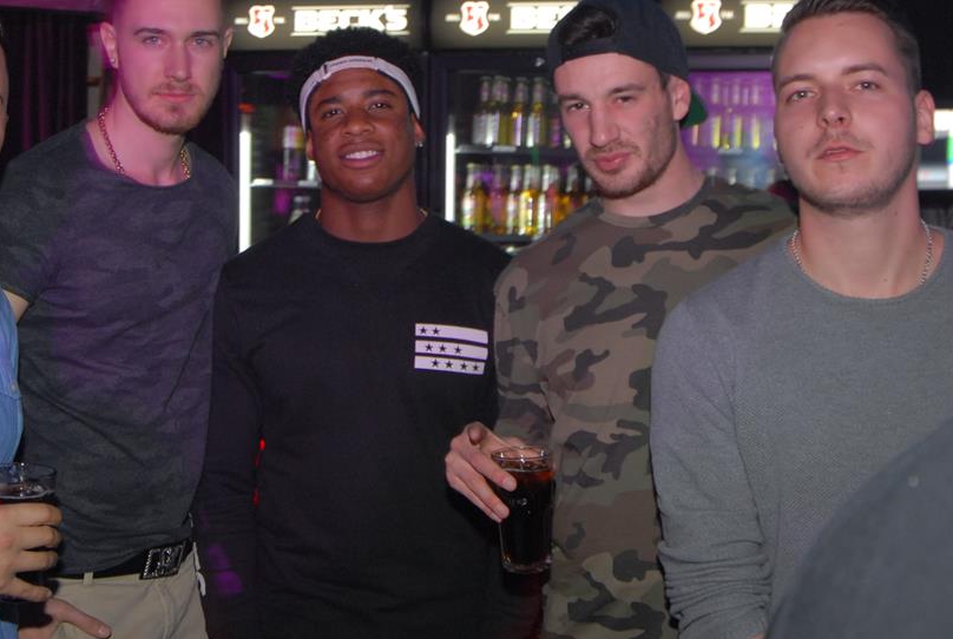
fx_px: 1353
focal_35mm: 51
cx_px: 412
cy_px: 283
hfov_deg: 38.7
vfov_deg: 26.6
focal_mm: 24
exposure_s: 1/6
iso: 400
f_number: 5.6
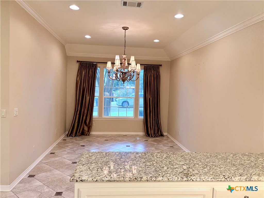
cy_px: 99
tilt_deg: -2.2
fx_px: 198
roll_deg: -1.7
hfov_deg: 67.3
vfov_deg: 53.1
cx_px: 132
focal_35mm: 26
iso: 125
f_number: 1.6
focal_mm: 5.96
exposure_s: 1/60
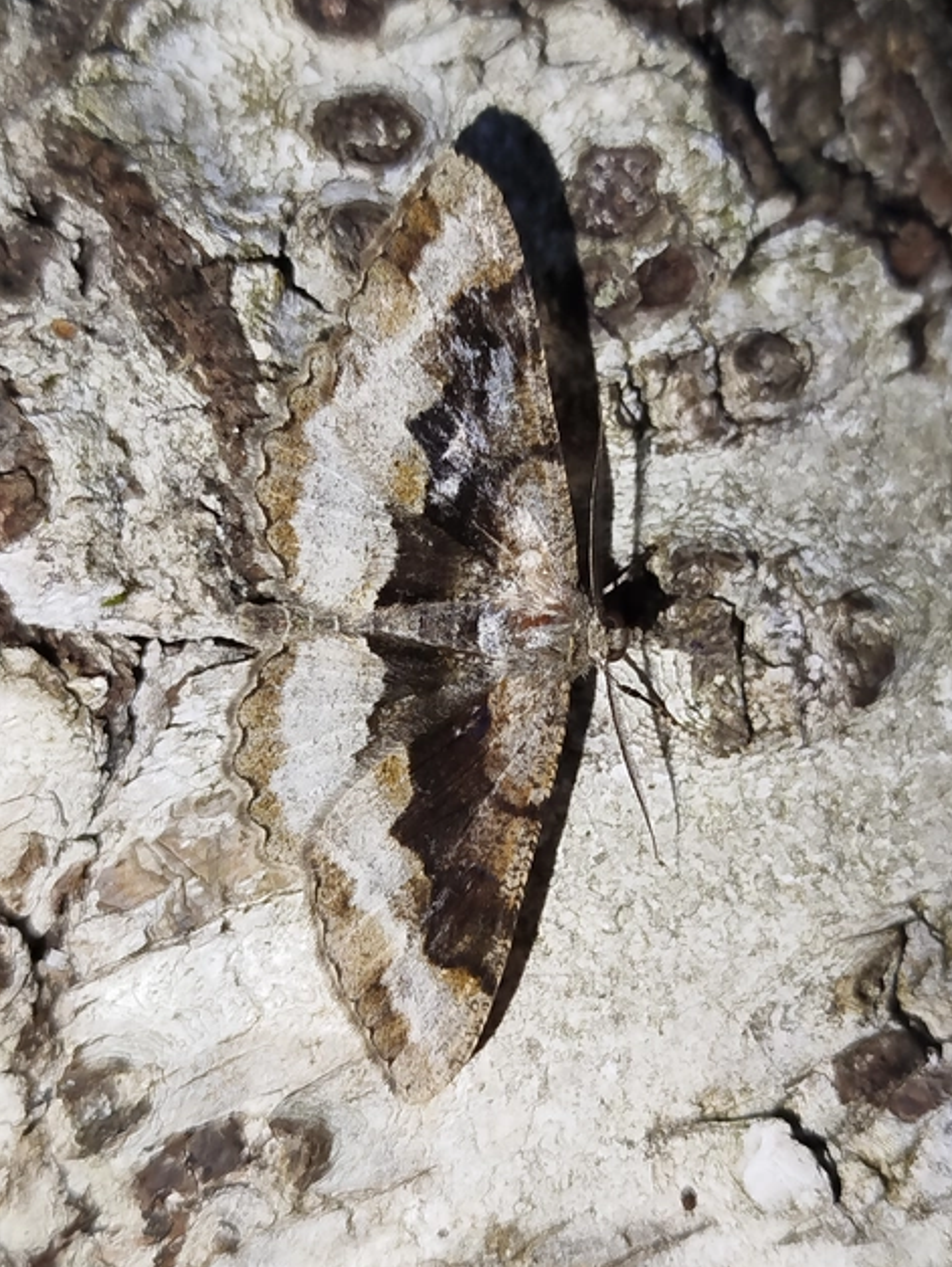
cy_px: 632
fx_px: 1868
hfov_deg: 28.6
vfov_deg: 37.5
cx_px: 481
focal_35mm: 51
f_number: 1.7
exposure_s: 1/50
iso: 100
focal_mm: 5.31
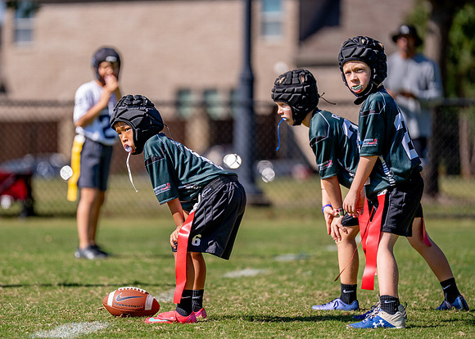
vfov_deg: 5.9
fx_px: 3277
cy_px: 176
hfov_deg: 8.3
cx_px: 186
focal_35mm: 243
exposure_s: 1/4000
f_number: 2.8
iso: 250
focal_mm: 200
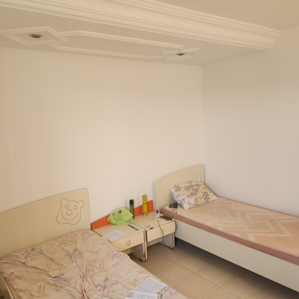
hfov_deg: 57.2
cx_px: 137
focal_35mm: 28
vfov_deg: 57.3
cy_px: 154
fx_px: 274
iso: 64
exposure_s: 1/50
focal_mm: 5.4
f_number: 1.8
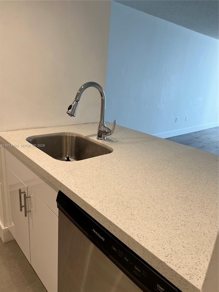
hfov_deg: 53.1
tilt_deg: -17.4
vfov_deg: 67.3
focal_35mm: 26
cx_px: 110
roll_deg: -3.9
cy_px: 146
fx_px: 219
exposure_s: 1/120
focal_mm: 5.7
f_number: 1.5
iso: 50
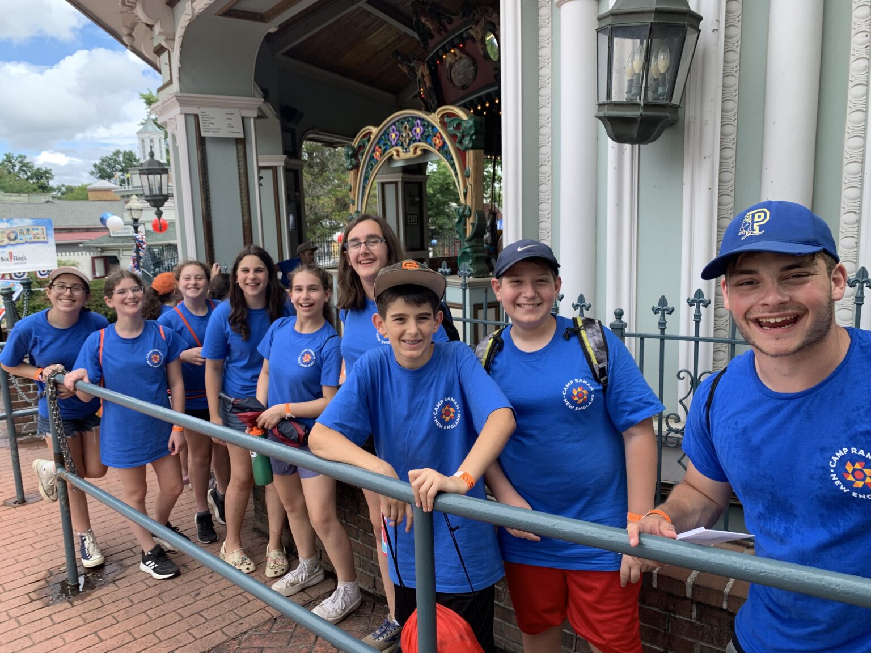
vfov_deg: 53.1
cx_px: 436
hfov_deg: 67.3
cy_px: 326
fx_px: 654
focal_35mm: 26
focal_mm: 4.25
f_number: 1.8
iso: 25
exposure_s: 1/612
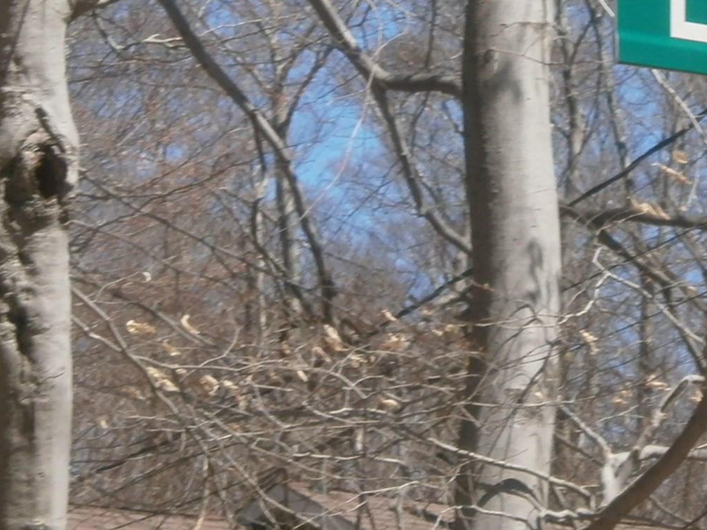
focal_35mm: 231
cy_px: -53
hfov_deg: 8.5
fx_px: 4718
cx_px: 805
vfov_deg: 6.4
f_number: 5.9
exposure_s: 1/320
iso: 100
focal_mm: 16.2
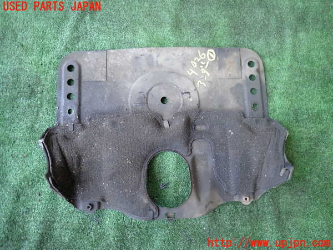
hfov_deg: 69.4
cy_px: 125
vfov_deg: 54.9
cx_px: 166
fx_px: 240
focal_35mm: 25
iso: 200
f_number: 2
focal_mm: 4.5
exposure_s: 1/80
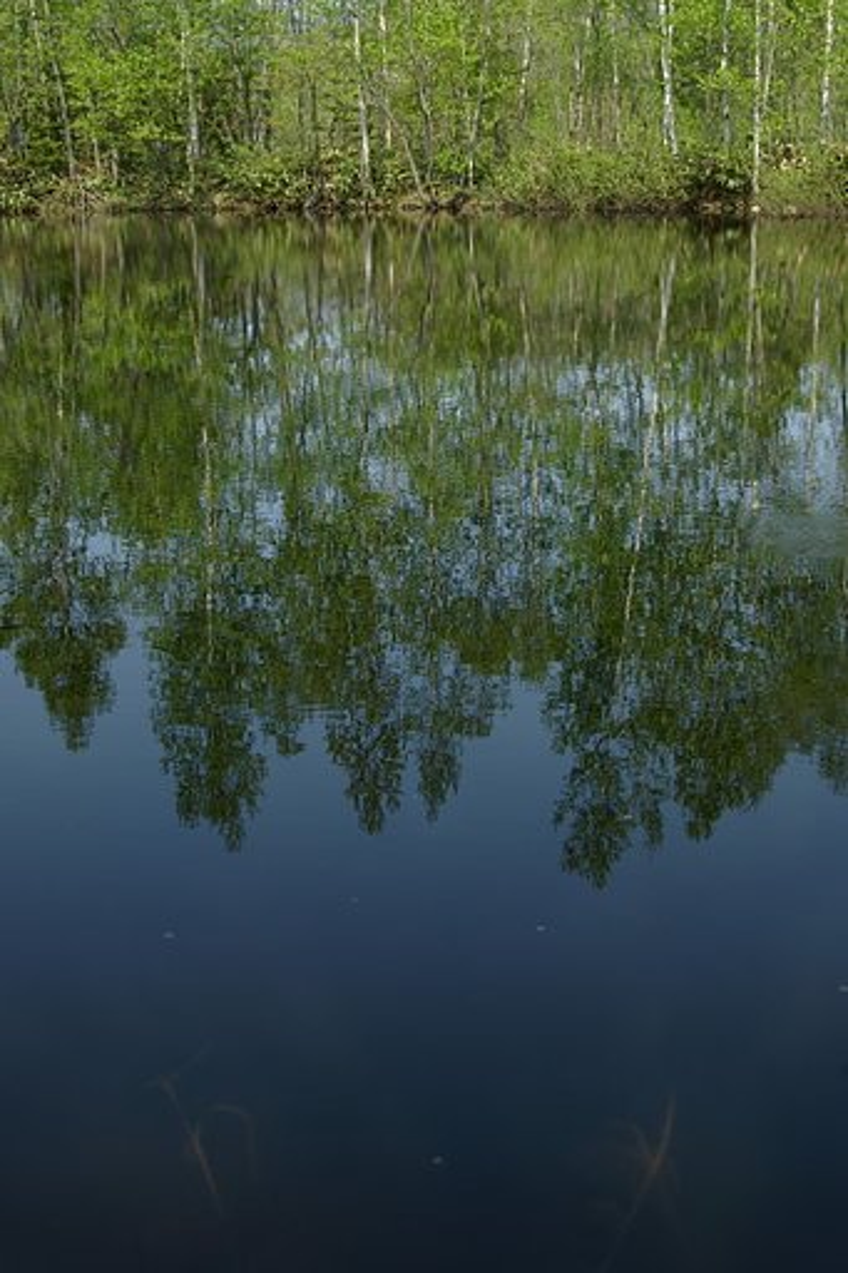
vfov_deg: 46.4
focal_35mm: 42
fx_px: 1485
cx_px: 424
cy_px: 636
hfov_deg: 31.9
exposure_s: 1/200
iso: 200
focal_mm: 28
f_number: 8
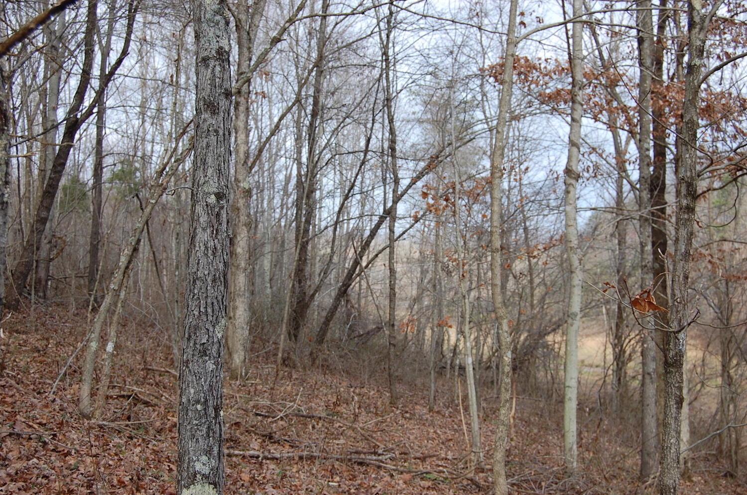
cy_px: 248
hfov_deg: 38.9
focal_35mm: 51
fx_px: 1057
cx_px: 374
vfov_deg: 26.4
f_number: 7.1
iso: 200
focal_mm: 34
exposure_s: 1/160
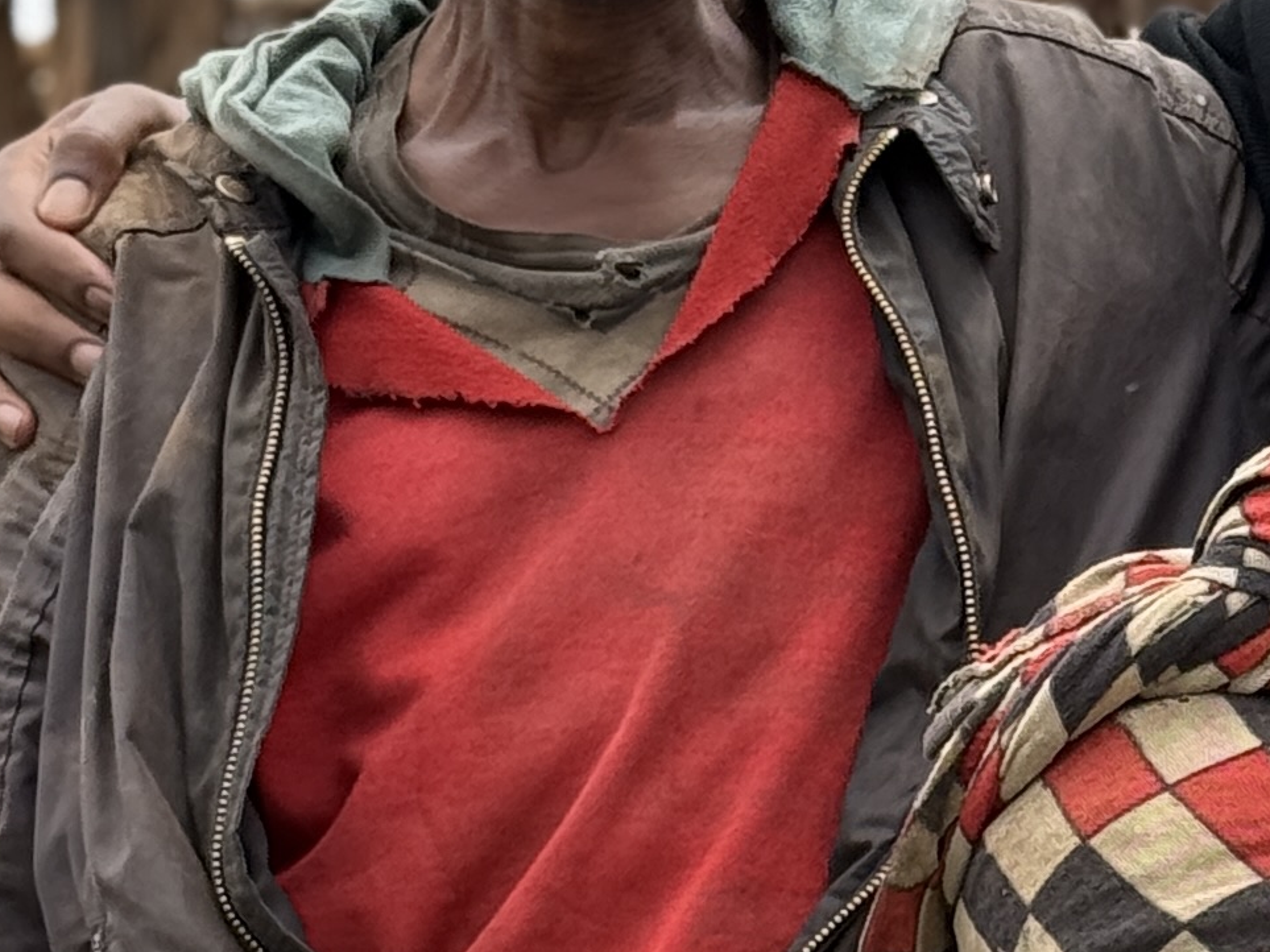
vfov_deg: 7.4
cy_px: 649
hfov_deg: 9.8
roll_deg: +4.0
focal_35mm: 201
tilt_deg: +6.4
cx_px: 1304
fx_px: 7373
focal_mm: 6.76
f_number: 1.78
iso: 100
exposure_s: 1/1642
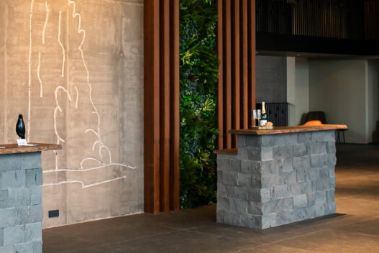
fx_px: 737
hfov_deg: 28.6
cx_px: 127
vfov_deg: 19.4
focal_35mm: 70
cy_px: 71
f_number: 2.8
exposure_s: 1/80
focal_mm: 24
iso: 500
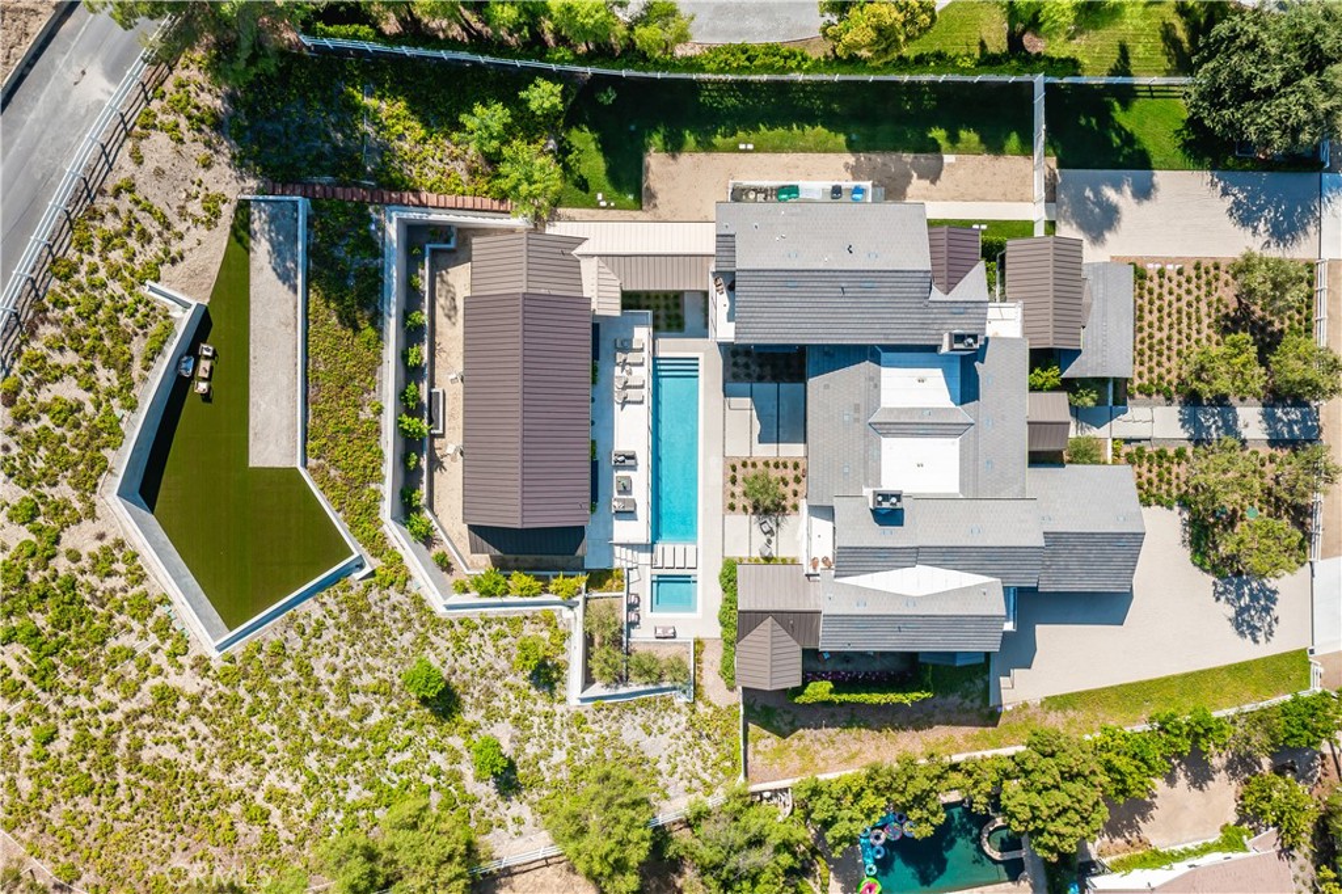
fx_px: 1043
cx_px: 671
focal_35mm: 28
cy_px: 447
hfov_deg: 65.5
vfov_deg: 46.4
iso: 100
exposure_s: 1/50
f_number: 5
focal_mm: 10.26
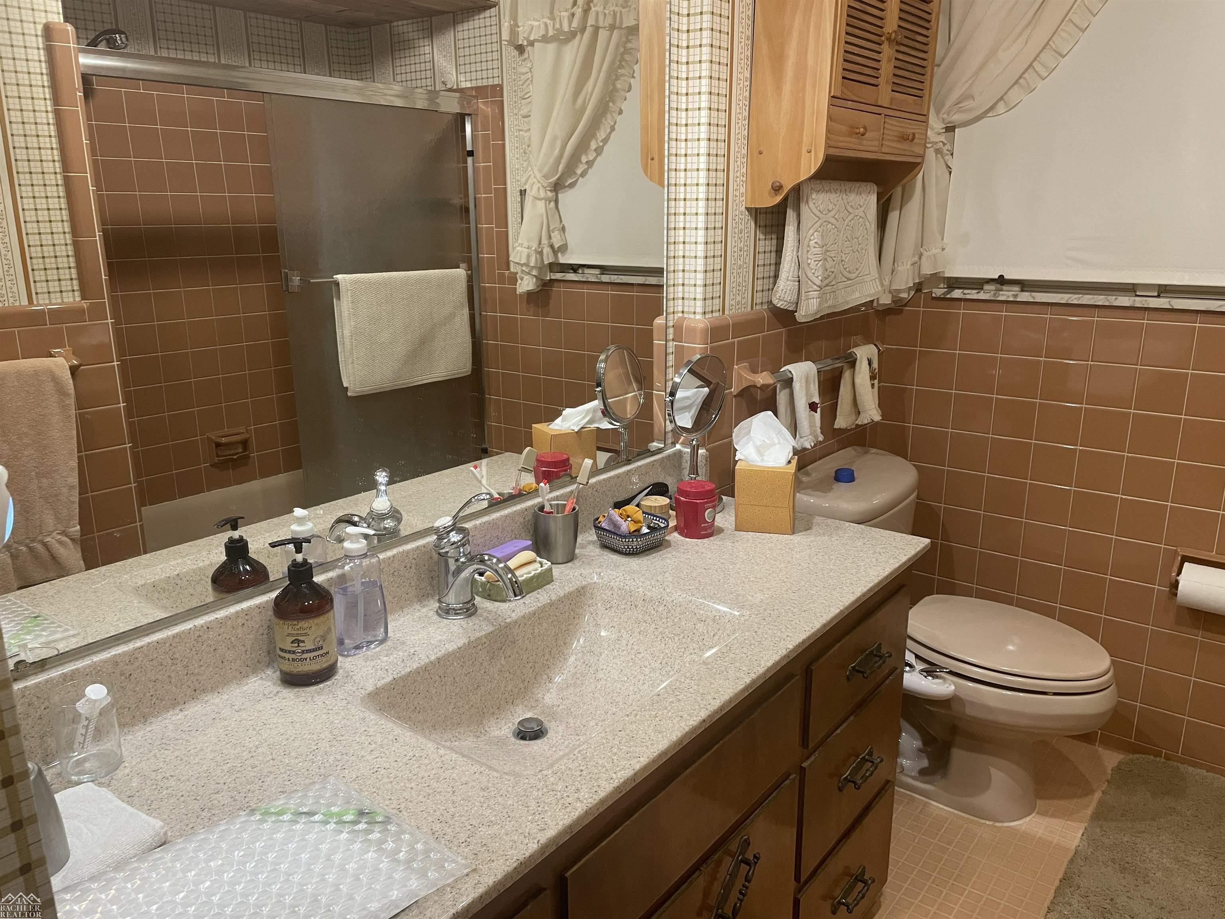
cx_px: 612
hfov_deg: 67.3
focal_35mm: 26
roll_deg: +0.5
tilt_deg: -14.9
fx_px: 920
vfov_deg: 53.1
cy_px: 460
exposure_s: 1/60
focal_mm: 4.2
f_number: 1.6
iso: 100
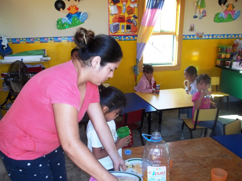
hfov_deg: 55.4
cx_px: 121
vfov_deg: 42.9
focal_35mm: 33
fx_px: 231
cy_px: 90
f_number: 3.3
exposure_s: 1/60
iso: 160
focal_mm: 5.9
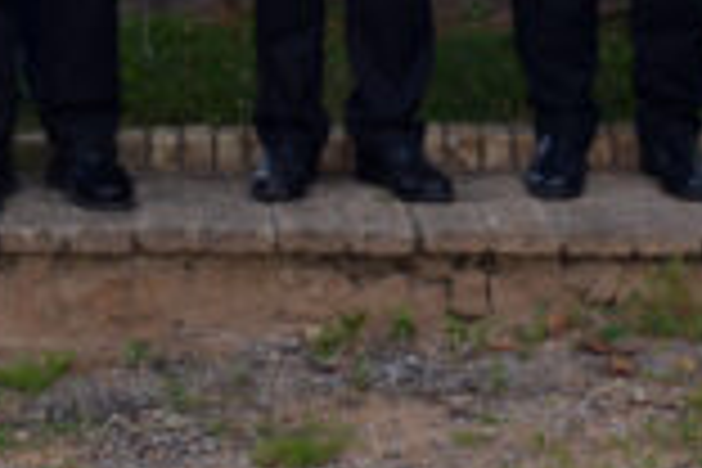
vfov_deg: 9.0
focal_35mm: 140
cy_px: -549
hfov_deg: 14.1
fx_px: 2734
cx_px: -194
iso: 100
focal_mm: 21
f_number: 6.3
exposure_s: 1/200
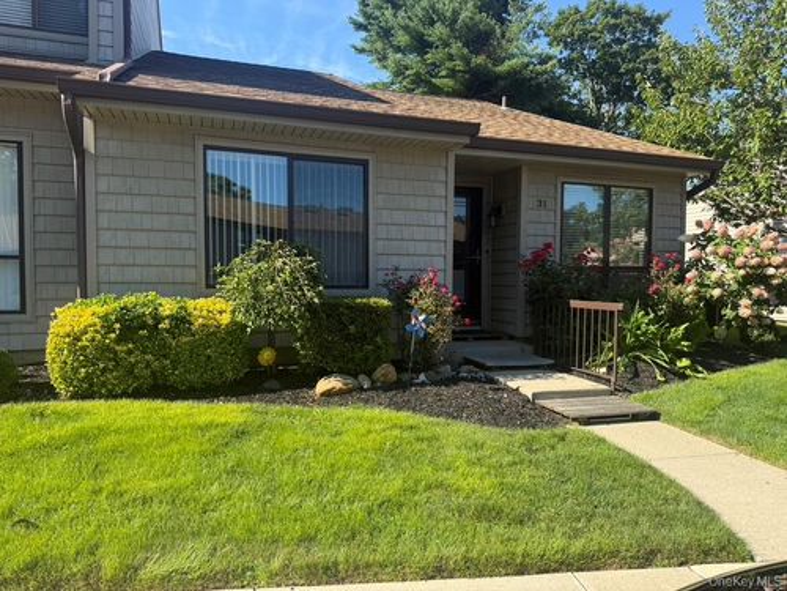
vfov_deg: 56.8
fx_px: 546
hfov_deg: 71.6
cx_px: 394
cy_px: 296
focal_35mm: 24
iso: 80
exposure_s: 1/1314
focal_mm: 6.76
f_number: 1.78
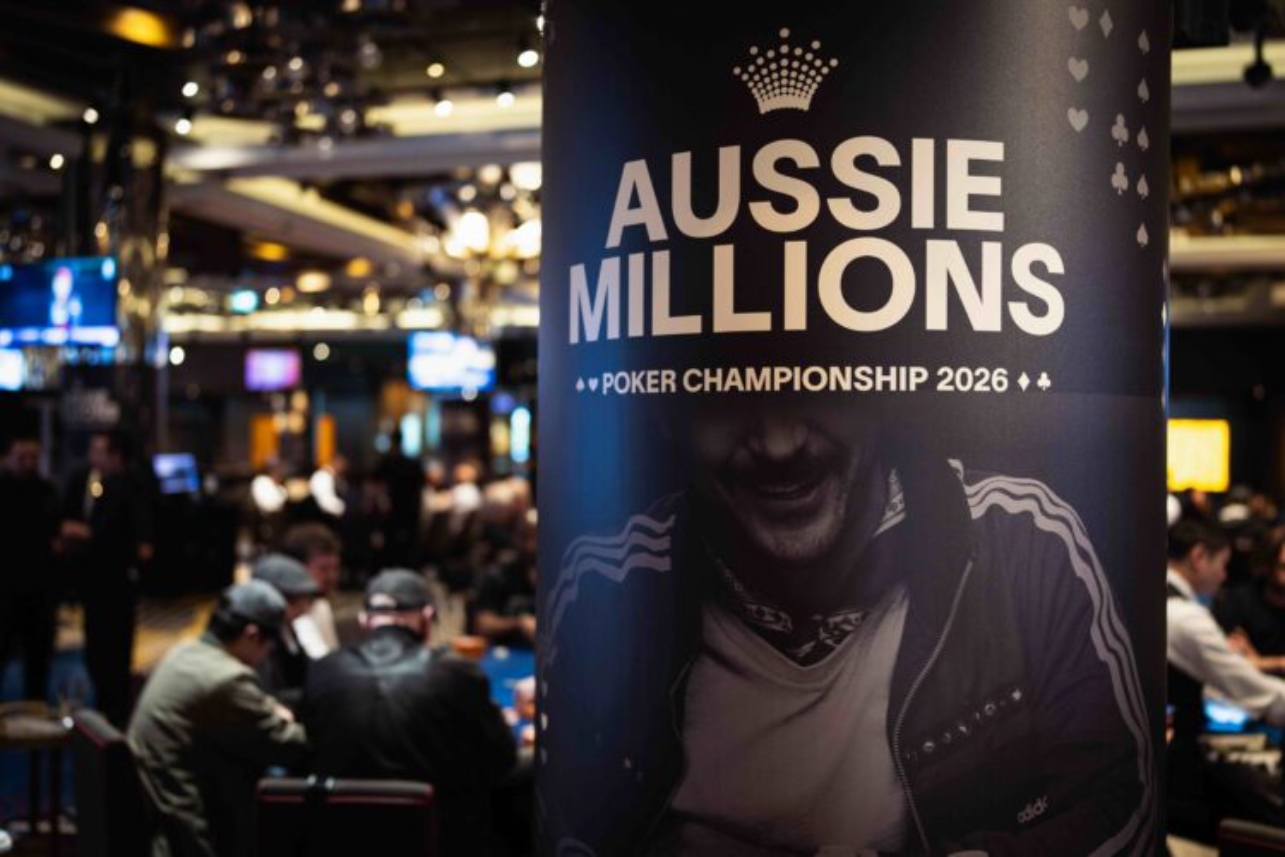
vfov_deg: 37.9
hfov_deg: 54.4
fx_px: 1249
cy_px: 428
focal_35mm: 35
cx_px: 642
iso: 400
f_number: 1.4
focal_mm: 35
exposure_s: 1/125
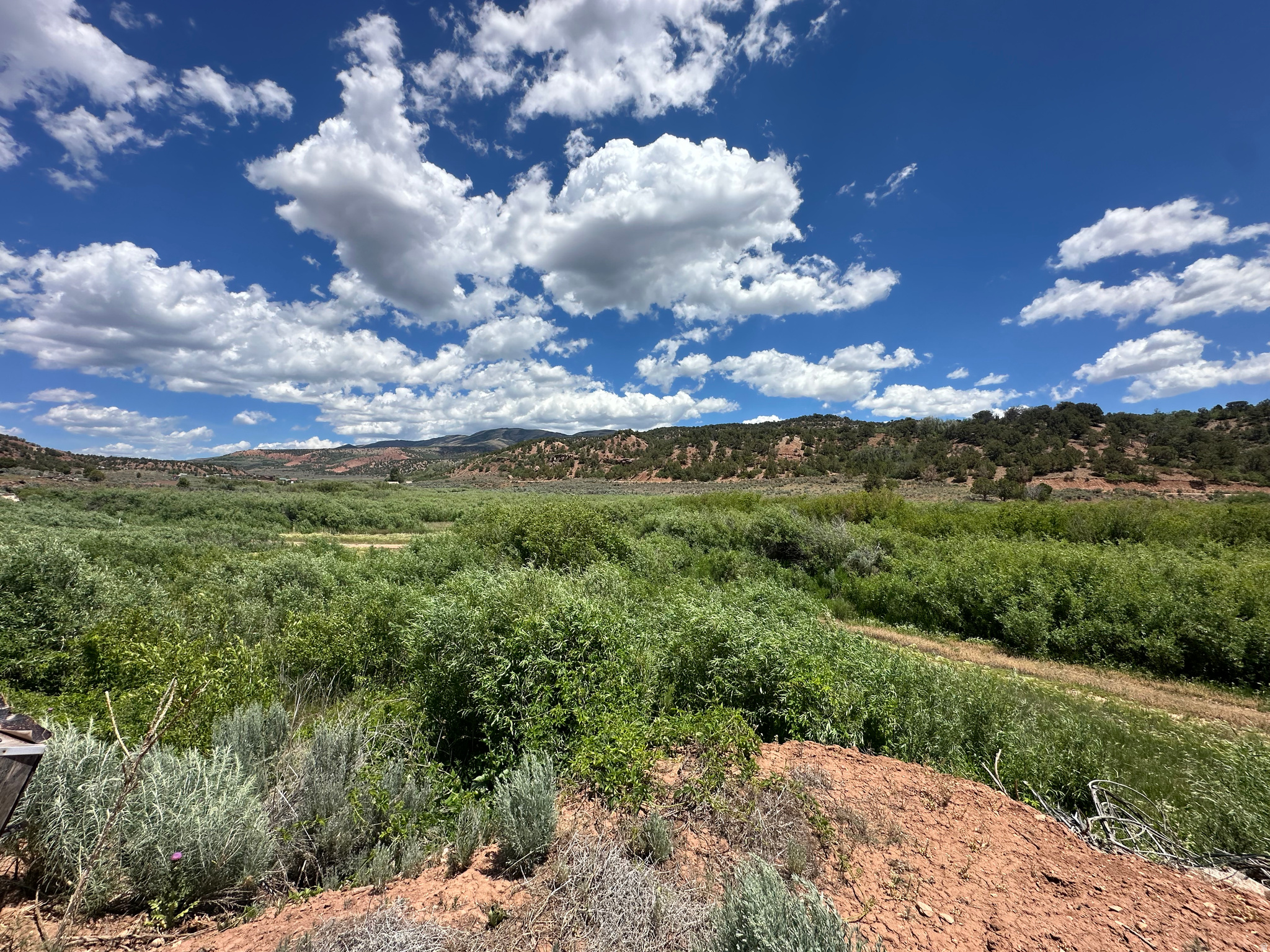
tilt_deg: +2.3
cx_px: 635
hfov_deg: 102.1
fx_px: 514
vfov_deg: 85.7
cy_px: 476
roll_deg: +0.0
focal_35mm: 14
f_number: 2.2
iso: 50
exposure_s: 1/3125
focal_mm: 2.22
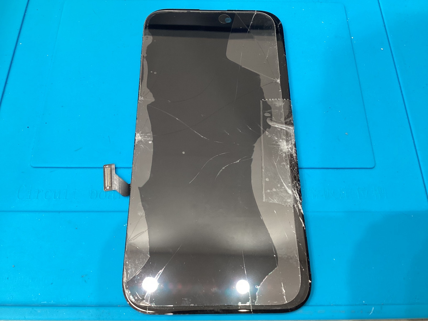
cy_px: 160
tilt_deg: -65.1
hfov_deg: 58.4
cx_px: 214
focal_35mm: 31
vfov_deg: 45.4
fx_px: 383
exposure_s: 1/50
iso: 80
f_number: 2.4
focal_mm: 3.3
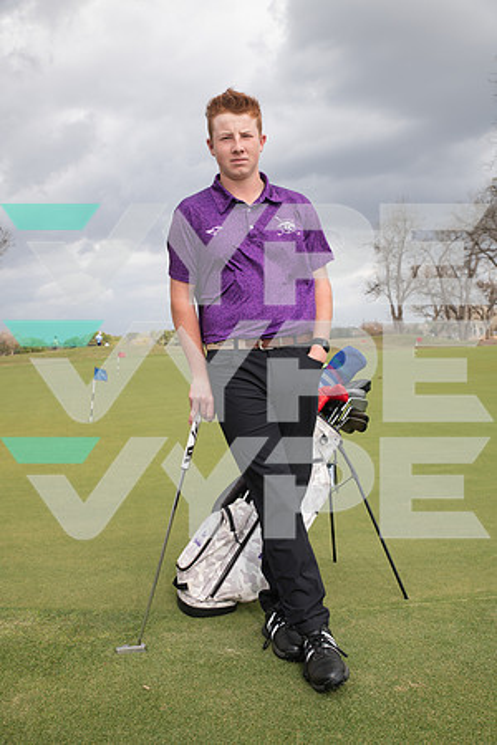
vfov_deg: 53.1
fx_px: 745
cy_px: 372
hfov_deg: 36.9
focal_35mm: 36
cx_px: 248
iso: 80
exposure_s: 1/320
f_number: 6.3
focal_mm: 36
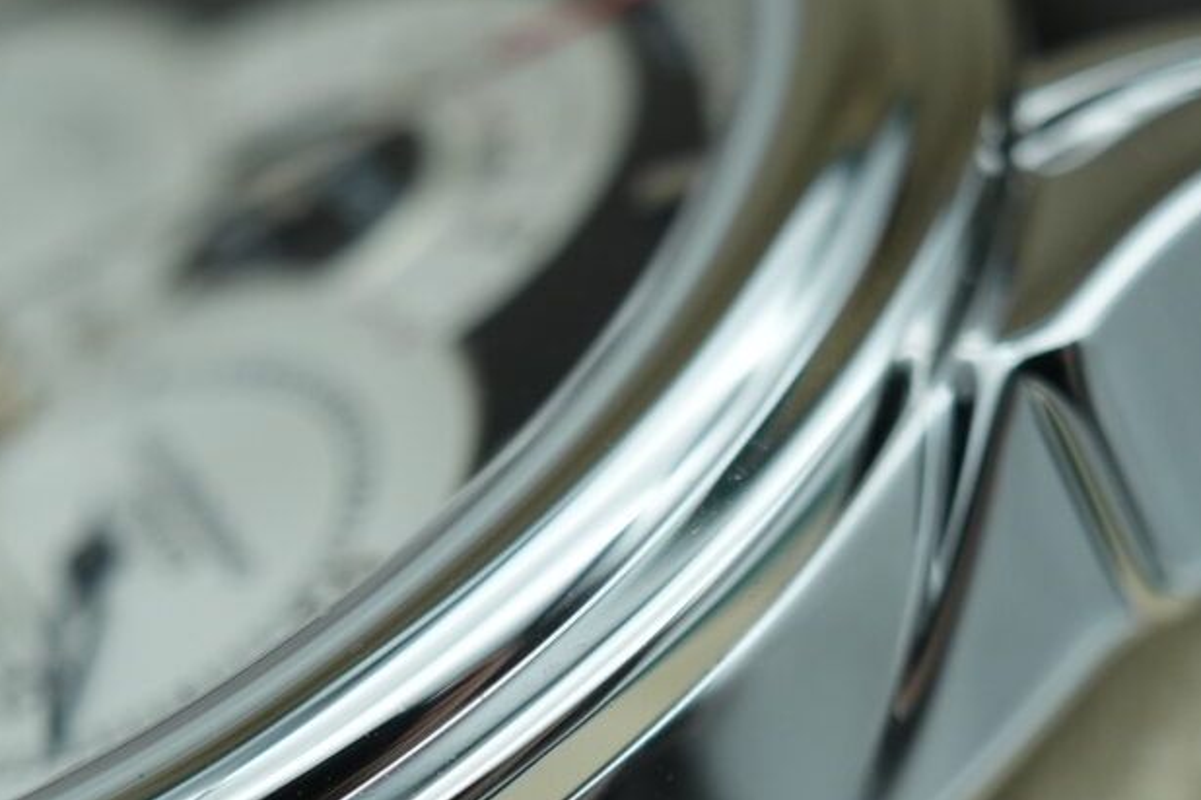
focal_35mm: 145
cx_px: 484
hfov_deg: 14.1
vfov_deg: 9.4
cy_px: 908
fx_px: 4837
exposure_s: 1/250
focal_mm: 35
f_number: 5
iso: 400
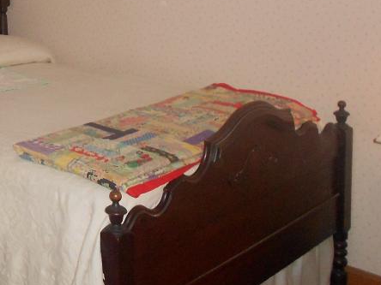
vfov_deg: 23.2
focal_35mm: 60
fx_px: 660
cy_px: -13
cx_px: 0
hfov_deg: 30.0
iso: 320
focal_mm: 4.6
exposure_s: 1/25
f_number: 3.2
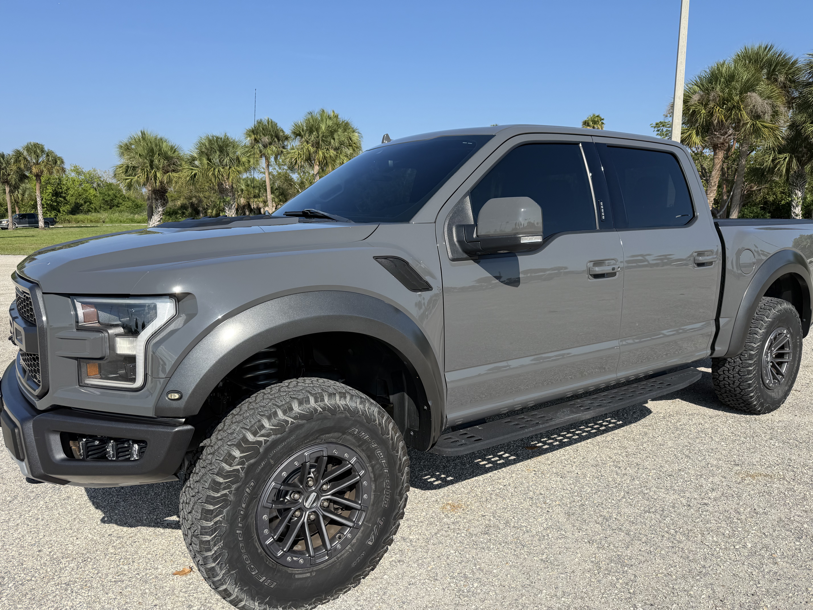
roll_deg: +1.0
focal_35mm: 24
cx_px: 406
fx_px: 564
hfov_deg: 71.6
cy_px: 305
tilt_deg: -9.8
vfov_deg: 56.8
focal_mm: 6.76
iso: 80
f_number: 1.78
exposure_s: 1/4167
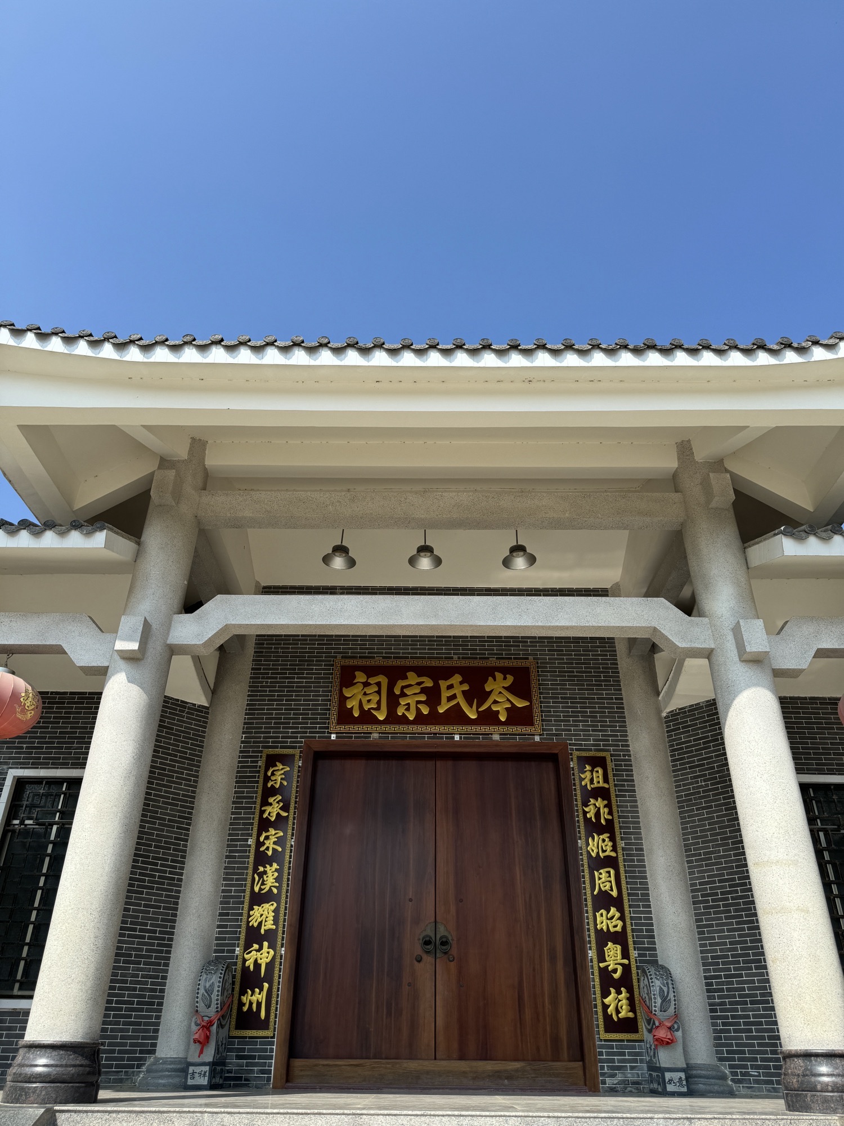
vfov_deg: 71.6
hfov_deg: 56.8
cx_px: 422
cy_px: 563
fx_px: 780
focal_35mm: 24
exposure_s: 1/4049
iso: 80
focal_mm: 6.76
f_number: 1.78
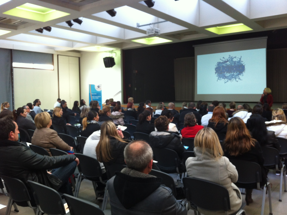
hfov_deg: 52.7
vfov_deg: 40.6
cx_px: 144
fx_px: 290
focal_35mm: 35
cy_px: 108
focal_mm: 3.85
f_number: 2.8
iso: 125
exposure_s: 1/15
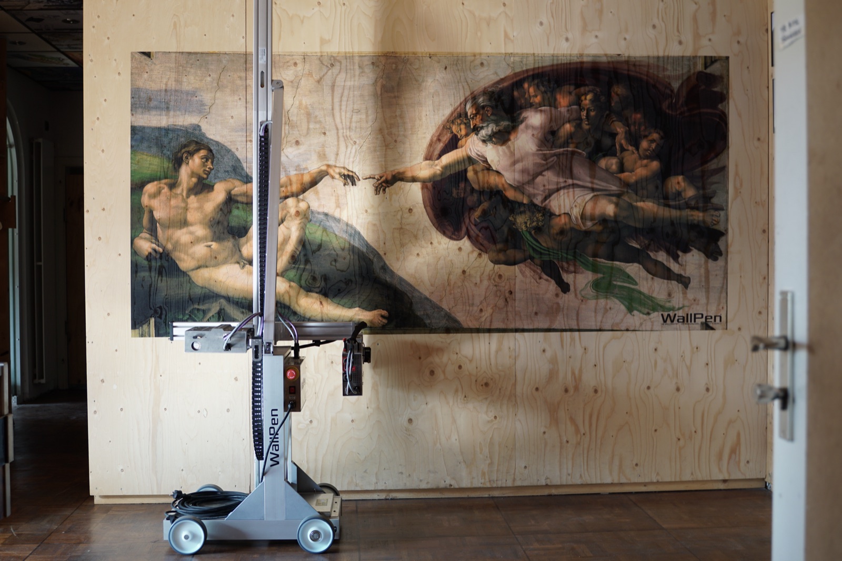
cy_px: 280
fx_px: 982
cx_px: 421
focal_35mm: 42
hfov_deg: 46.4
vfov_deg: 31.9
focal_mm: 28
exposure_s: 1/50
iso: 200
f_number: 2.8
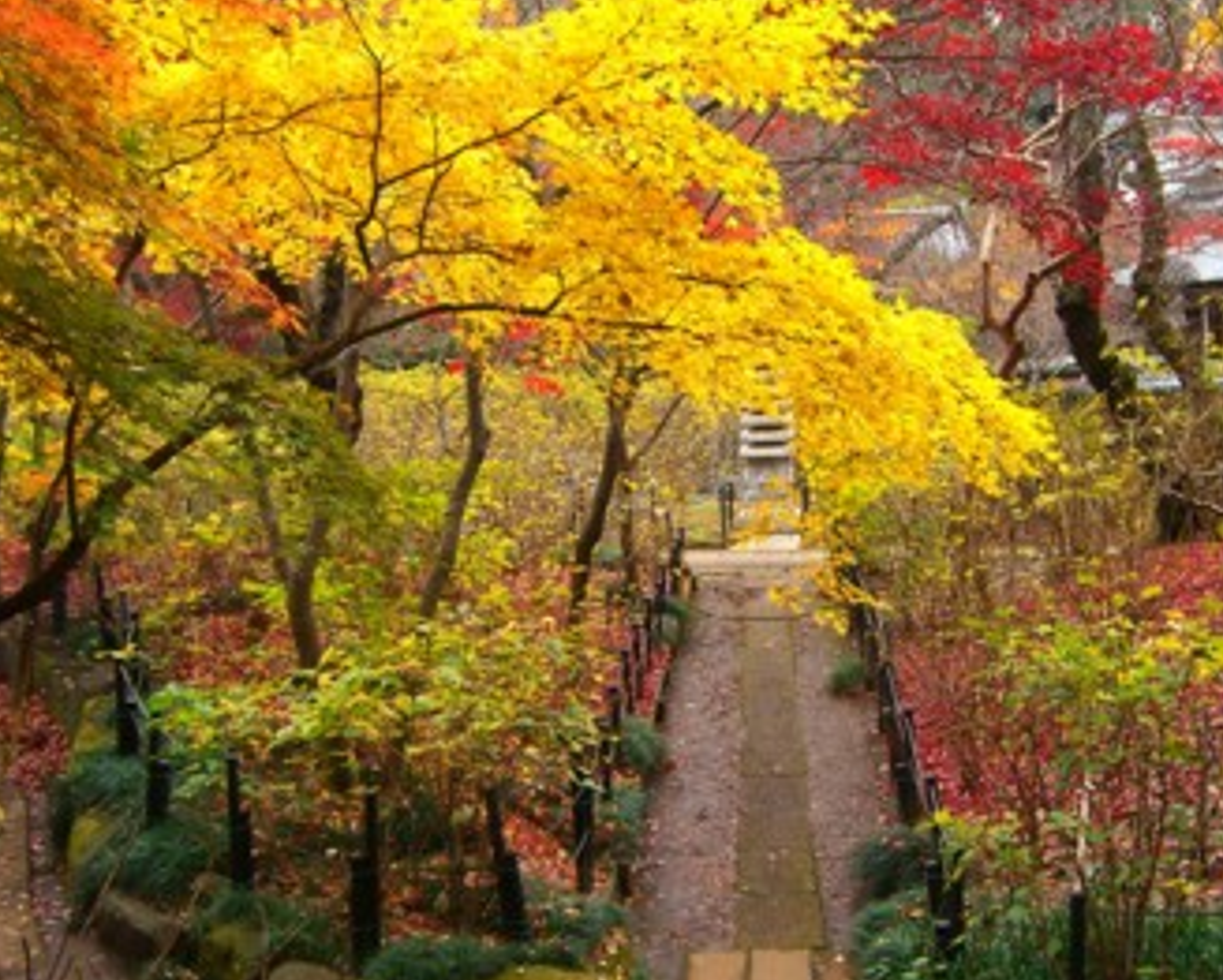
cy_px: 509
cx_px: 752
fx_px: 1847
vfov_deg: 29.7
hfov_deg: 36.5
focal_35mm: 51
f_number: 2.8
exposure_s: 1/125
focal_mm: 7.9
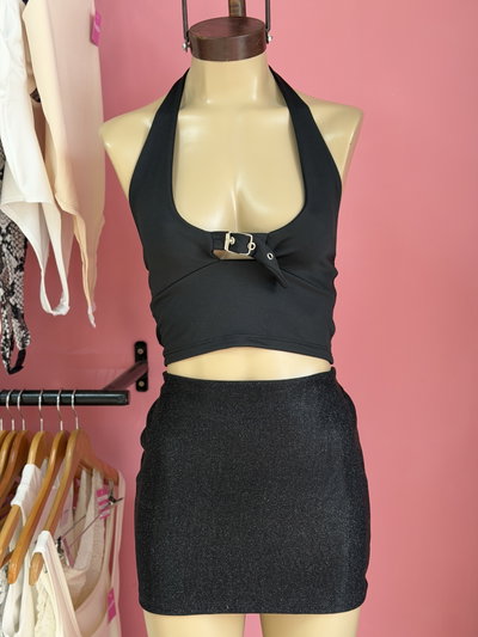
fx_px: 883
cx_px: 239
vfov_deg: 39.6
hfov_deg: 30.3
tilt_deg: -6.7
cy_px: 318
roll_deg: +0.9
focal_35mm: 48
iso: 100
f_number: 1.78
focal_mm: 6.76
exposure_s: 1/111
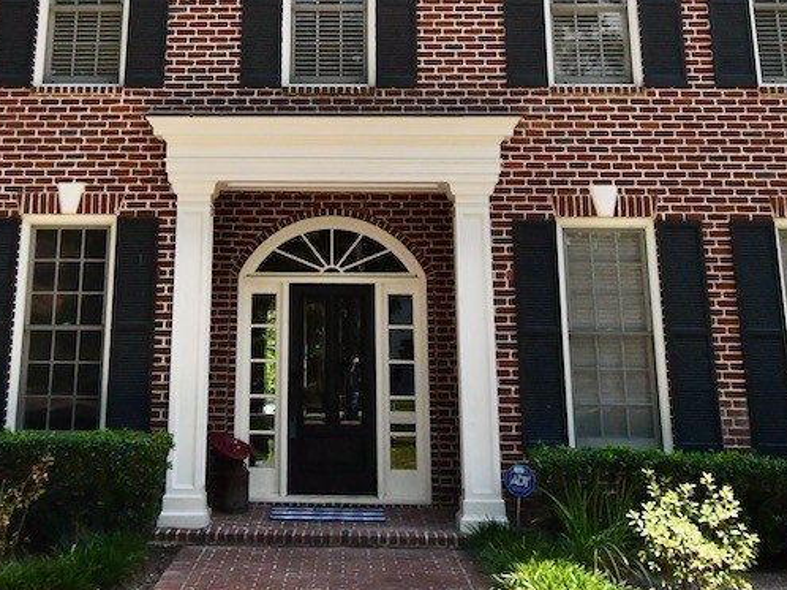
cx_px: 305
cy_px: 27
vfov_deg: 29.2
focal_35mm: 47
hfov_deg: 40.2
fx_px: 1068
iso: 1600
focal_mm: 13
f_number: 5.6
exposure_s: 1/6400
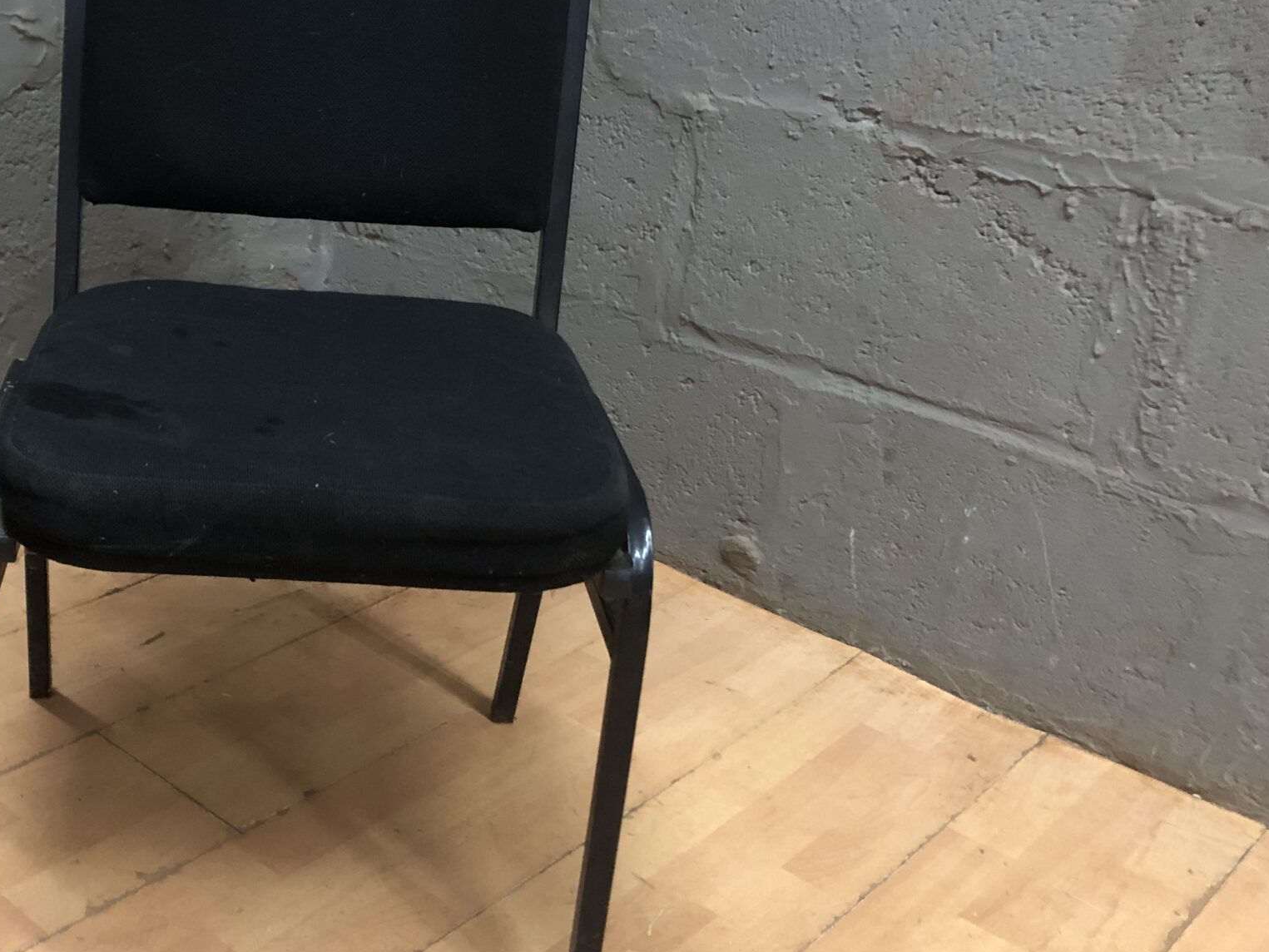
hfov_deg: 39.1
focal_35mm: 47
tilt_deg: -20.2
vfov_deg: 30.8
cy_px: 369
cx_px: 286
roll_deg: -4.2
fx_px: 1723
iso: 100
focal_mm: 3.99
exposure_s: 1/9
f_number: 1.8
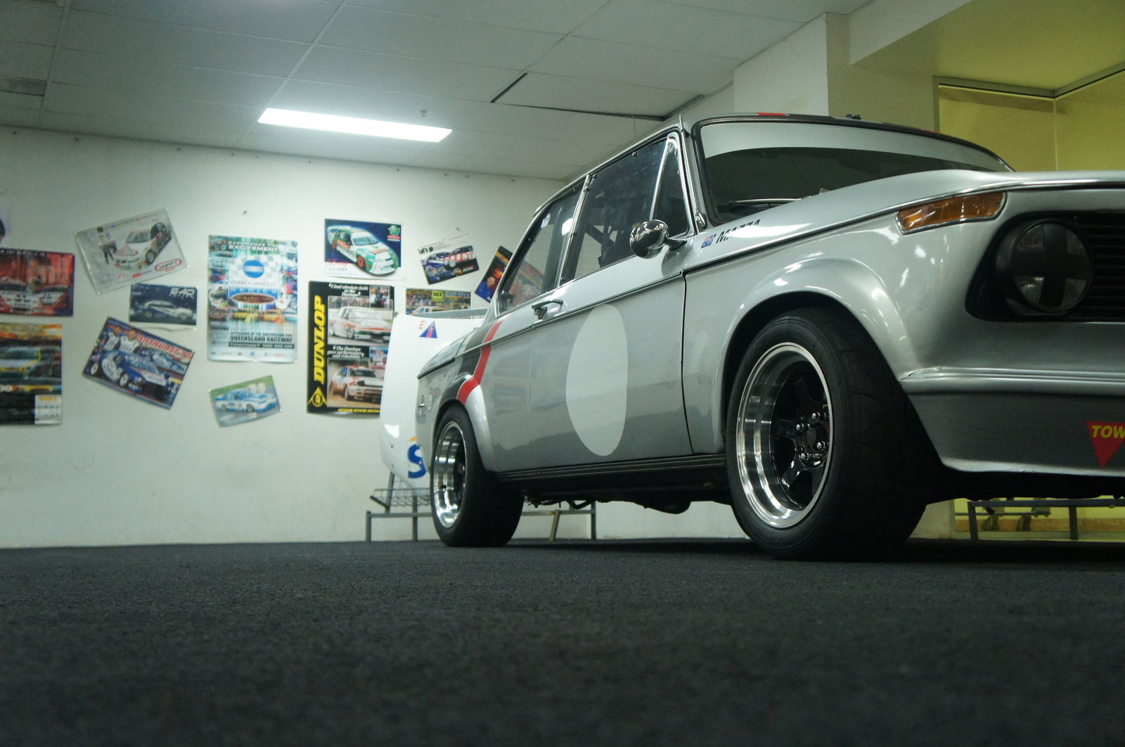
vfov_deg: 31.8
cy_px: 374
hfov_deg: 46.5
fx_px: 1311
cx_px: 562
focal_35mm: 42
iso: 1600
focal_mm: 28
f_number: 4
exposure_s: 1/60
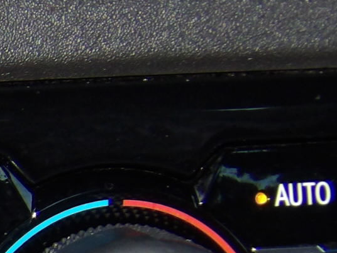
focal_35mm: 300
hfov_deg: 6.3
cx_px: -458
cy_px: 437
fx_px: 2921
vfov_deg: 4.9
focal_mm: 11.1
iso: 200
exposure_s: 1/33
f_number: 4
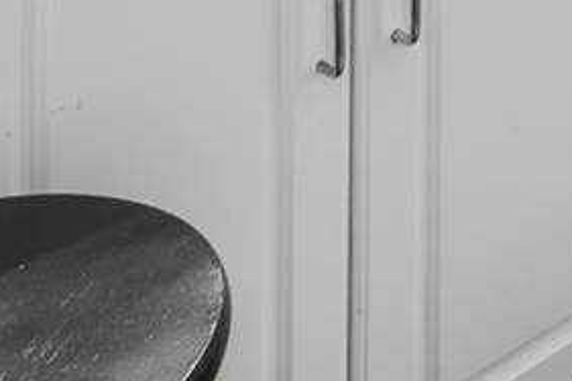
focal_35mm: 91
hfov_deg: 19.3
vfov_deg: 11.6
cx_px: 877
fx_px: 1445
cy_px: -597
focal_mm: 16
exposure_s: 5
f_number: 22
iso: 100
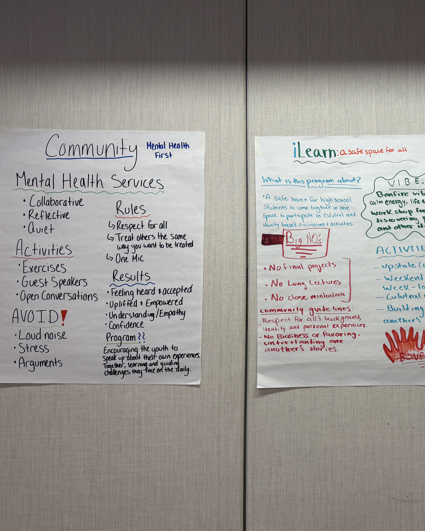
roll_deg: -0.2
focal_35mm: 32
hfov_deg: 43.0
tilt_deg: +1.3
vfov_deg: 55.7
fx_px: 503
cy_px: 271
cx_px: 358
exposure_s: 1/120
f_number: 1.78
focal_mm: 6.76
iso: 125
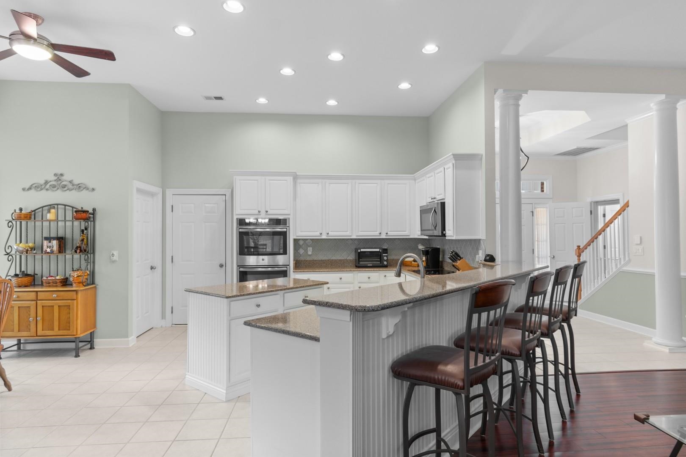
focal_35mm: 21
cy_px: 228
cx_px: 343
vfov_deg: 59.5
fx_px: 400
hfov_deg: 81.2
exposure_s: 1/4
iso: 100
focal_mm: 14
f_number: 5
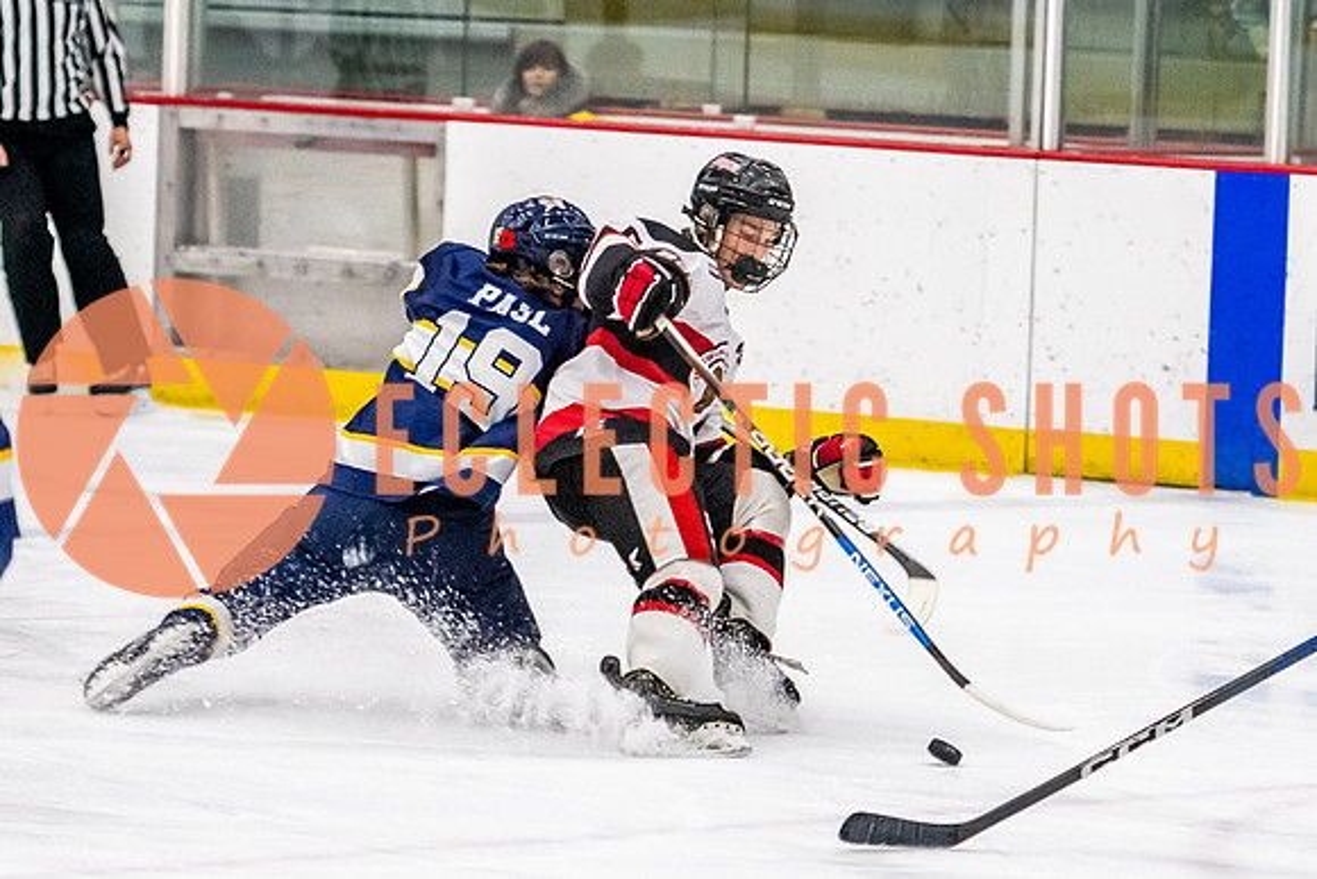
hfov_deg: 7.4
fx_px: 10139
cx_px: 733
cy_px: 495
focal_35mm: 277
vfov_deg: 5.0
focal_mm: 105
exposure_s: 1/640
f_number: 2.8
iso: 3200
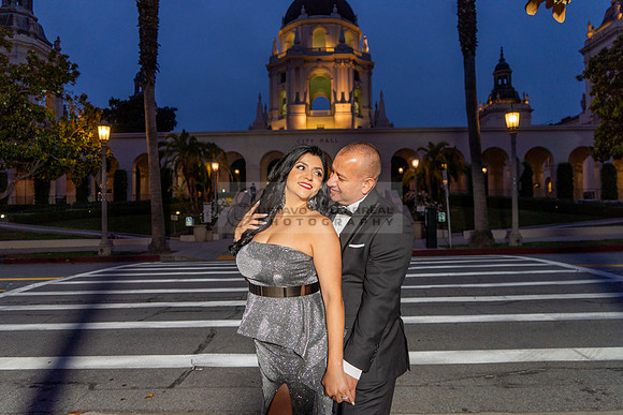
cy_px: 207
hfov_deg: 72.2
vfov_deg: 51.9
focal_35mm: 25
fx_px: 427
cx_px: 307
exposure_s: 1/125
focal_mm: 24
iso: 500
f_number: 3.5
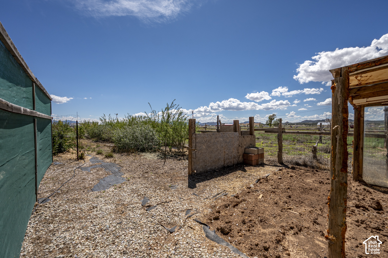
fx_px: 162
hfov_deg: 100.4
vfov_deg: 77.3
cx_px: 194
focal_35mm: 15
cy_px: 129
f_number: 13
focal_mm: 15
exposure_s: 1/500
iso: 250
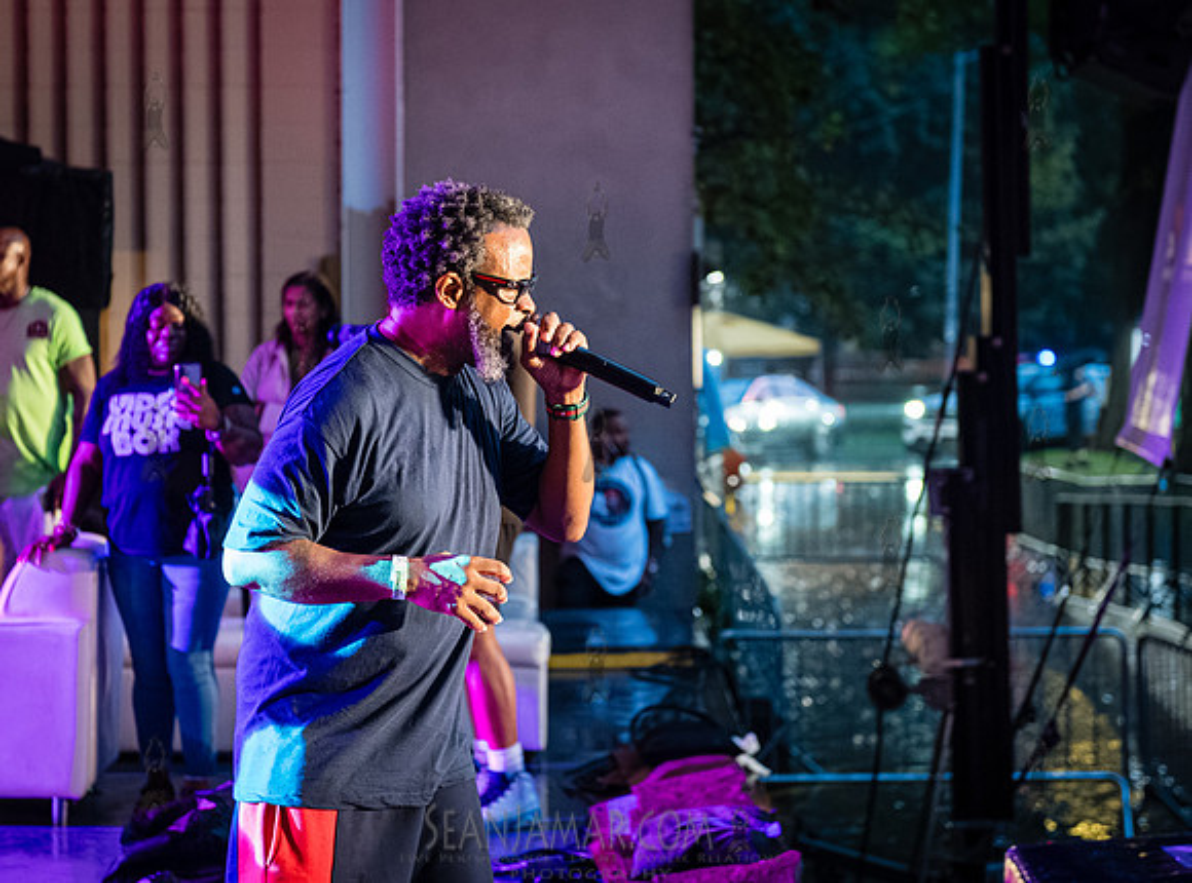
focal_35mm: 98
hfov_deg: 20.2
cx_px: 480
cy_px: 333
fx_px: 3344
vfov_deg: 15.0
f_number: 3.5
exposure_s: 1/100
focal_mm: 70
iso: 6400
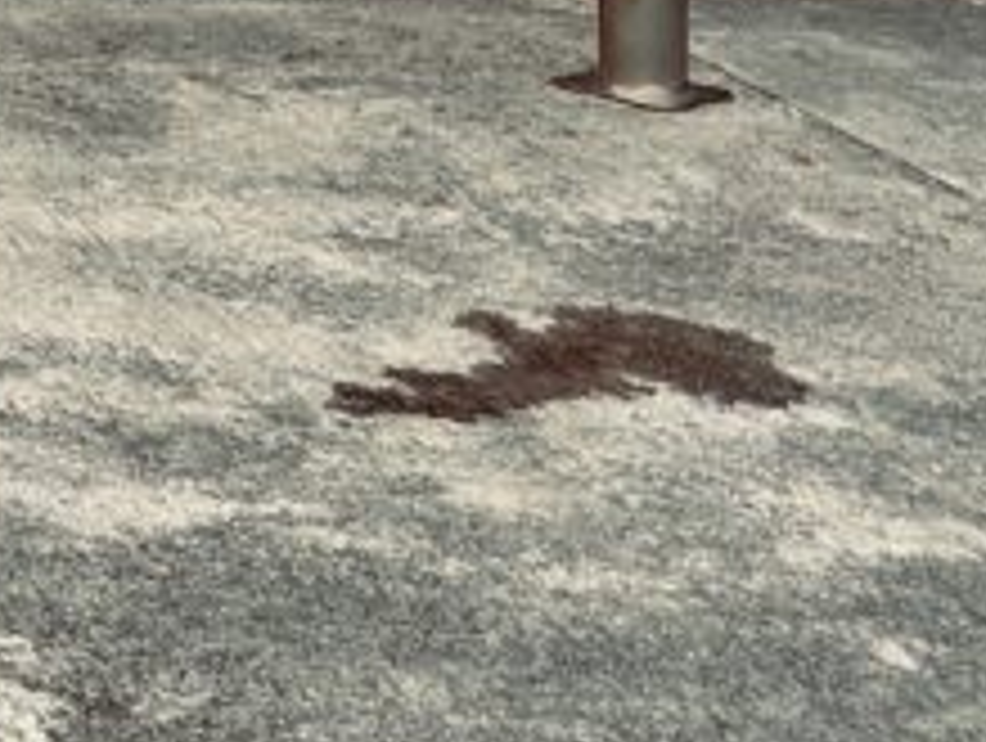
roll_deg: +0.2
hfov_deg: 13.7
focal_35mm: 112
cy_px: -787
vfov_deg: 11.7
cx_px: -1220
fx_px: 3195
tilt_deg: +1.0
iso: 80
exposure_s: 1/404
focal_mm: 6.86
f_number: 1.78
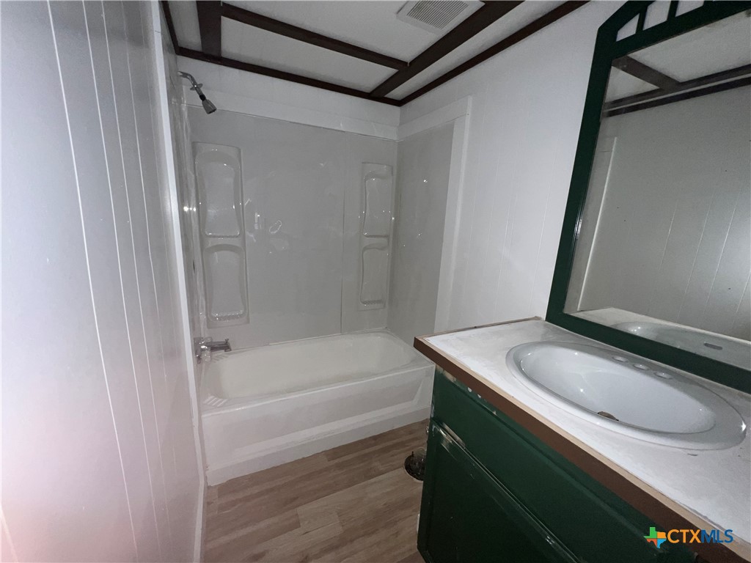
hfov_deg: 106.2
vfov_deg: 89.9
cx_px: 376
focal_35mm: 13
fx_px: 282
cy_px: 282
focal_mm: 1.57
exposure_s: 1/50
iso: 80
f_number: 1.8
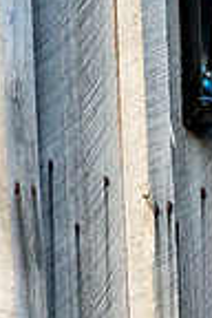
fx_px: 11385
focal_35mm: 1289
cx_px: 598
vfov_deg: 1.6
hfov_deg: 1.1
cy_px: 416
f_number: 9
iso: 3200
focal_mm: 300
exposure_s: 1/1250
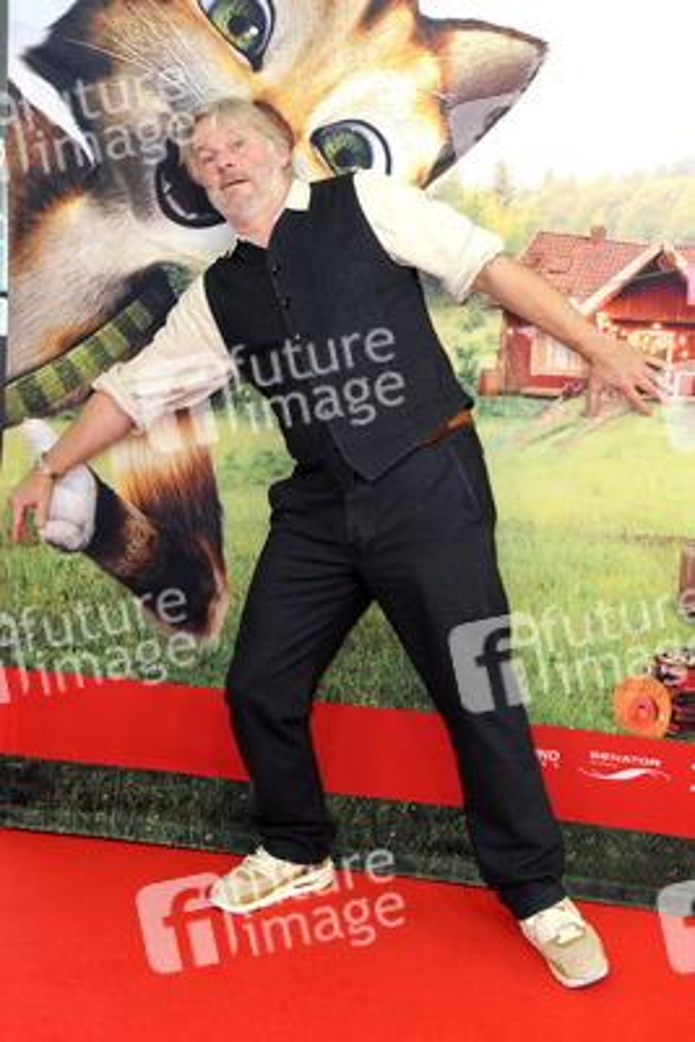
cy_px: 521
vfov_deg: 41.1
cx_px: 348
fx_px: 1389
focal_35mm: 48
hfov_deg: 28.1
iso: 1600
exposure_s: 1/160
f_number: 6.3
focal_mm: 48
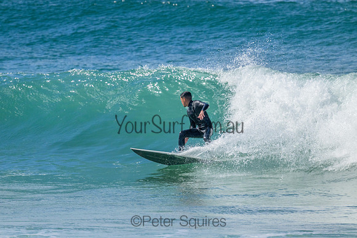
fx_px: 7935
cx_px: 178
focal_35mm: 800
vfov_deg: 1.7
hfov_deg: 2.6
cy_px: 119
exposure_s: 1/1600
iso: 2000
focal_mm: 800
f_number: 11
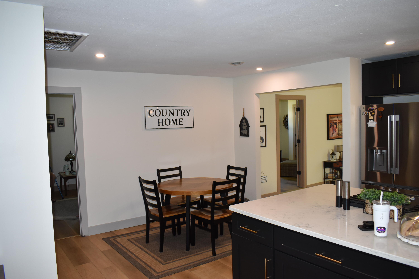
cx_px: 210
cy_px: 140
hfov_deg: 67.4
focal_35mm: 27
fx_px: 314
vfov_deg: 47.9
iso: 800
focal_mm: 18
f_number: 4.5
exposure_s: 1/80
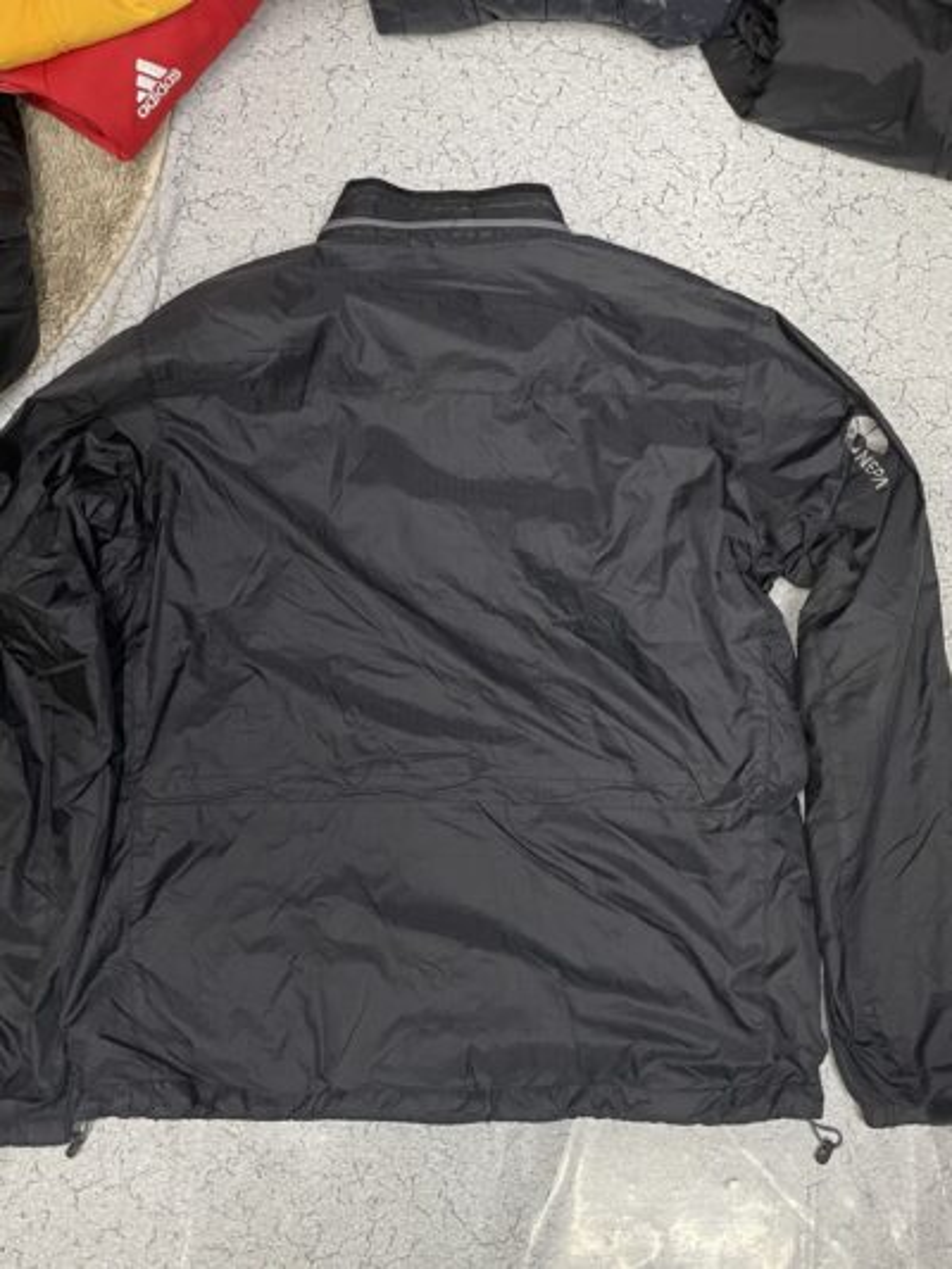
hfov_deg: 53.1
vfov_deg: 67.3
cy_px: 634
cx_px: 476
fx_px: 953
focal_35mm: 26
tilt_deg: -80.2
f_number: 1.6
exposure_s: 1/50
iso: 320
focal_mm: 4.2
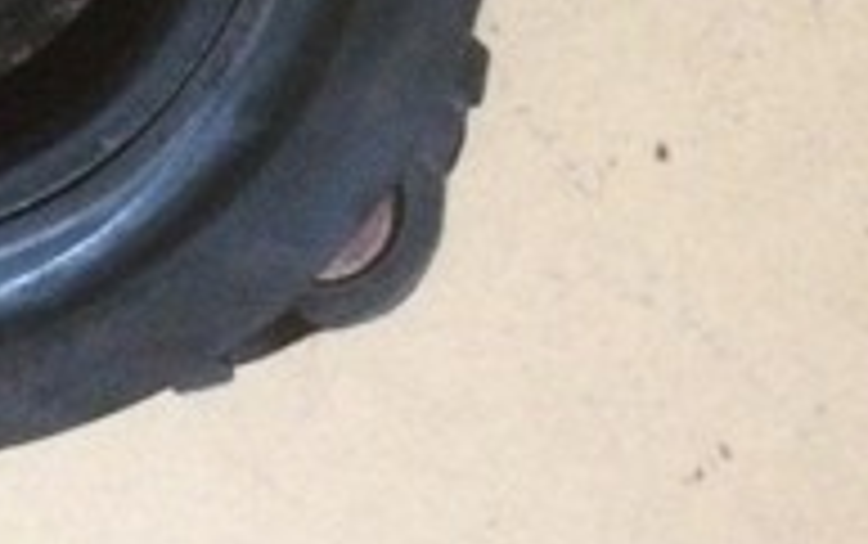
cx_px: -54
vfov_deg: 12.3
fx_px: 2415
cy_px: -229
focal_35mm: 102
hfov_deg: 19.6
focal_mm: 4.15
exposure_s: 1/17
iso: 640
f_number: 2.2
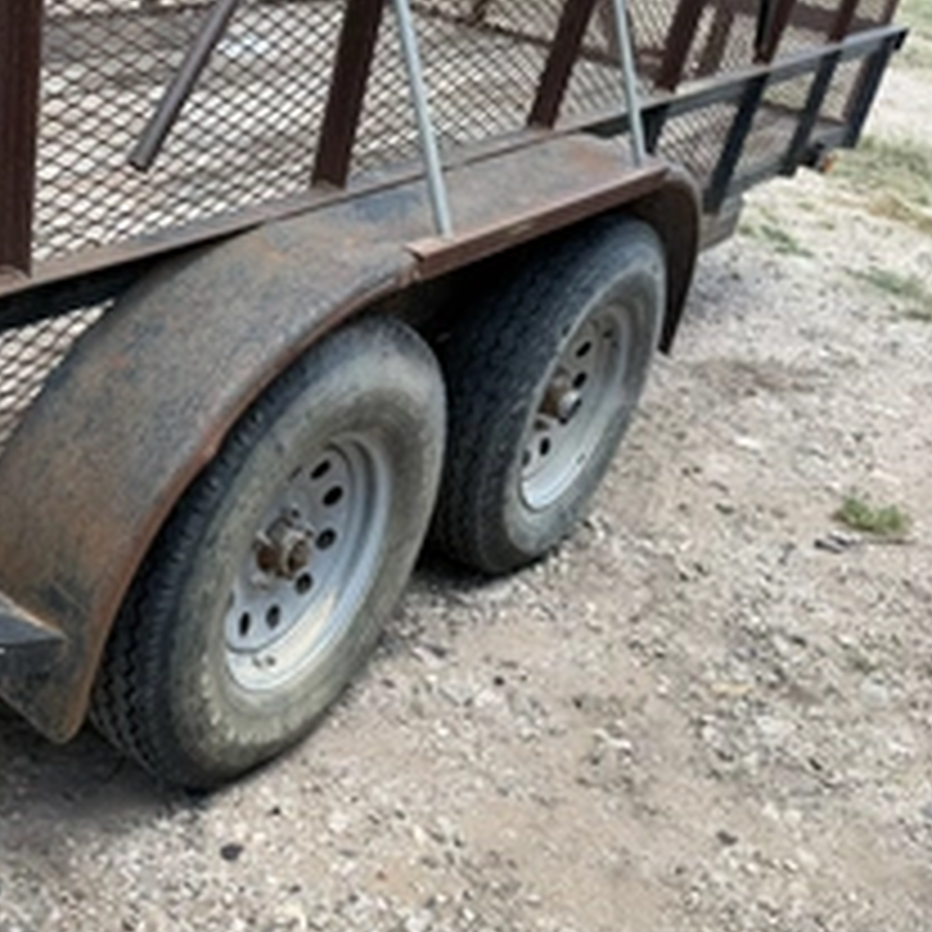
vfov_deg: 40.9
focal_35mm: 41
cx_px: 185
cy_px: 486
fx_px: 1249
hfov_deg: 39.3
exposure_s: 1/878
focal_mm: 6.76
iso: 80
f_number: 1.78
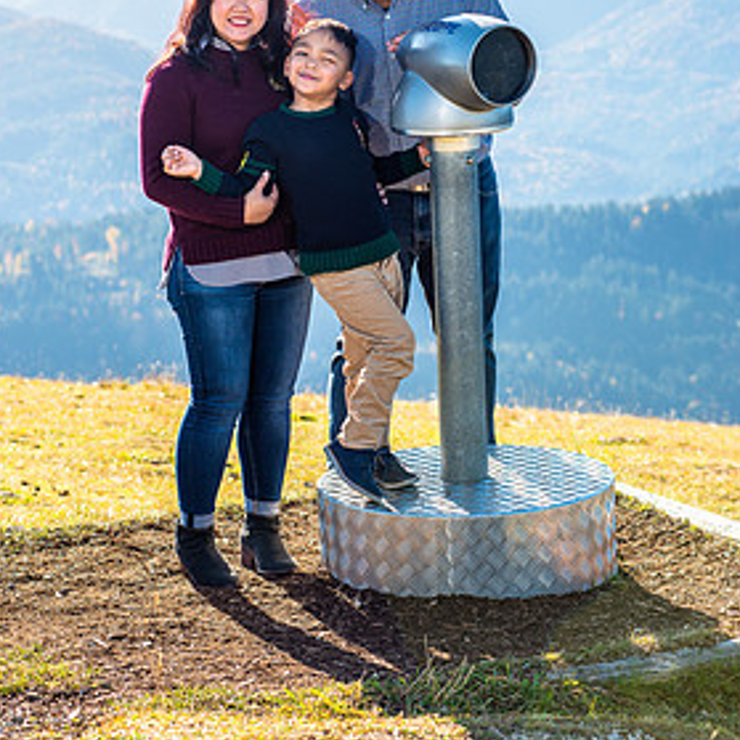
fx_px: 3313
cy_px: 159
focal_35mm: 137
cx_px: 366
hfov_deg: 12.7
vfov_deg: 12.7
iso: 125
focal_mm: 100
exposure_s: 1/250
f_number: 6.3
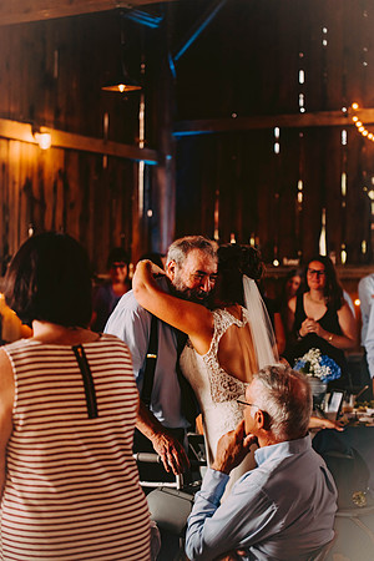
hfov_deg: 19.5
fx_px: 1091
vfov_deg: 28.8
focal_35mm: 70
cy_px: 280
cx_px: 187
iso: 400
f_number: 2.8
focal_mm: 70
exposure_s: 1/400
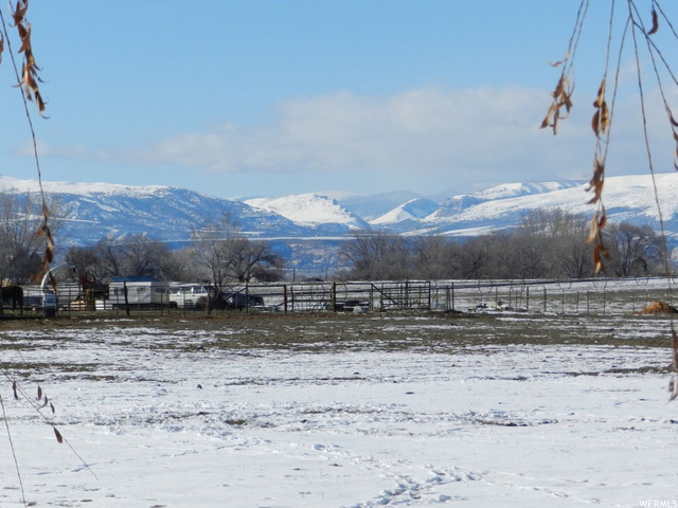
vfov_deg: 8.4
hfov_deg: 11.2
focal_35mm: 176
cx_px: 339
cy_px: 254
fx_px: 3447
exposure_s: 1/1500
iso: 160
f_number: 5.4
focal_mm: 31.2
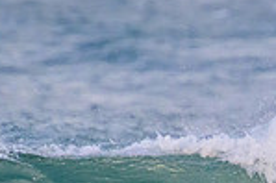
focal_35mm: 3258
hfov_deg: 0.6
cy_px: 319
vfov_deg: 0.4
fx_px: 24950
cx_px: 435
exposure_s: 1/2000
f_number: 11
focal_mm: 800
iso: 3200
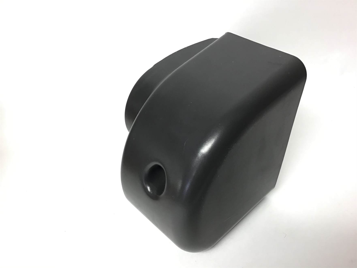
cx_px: 178
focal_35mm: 31
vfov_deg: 45.4
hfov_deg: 58.4
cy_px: 134
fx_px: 320
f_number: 2.4
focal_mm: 3.3
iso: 80
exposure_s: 1/30
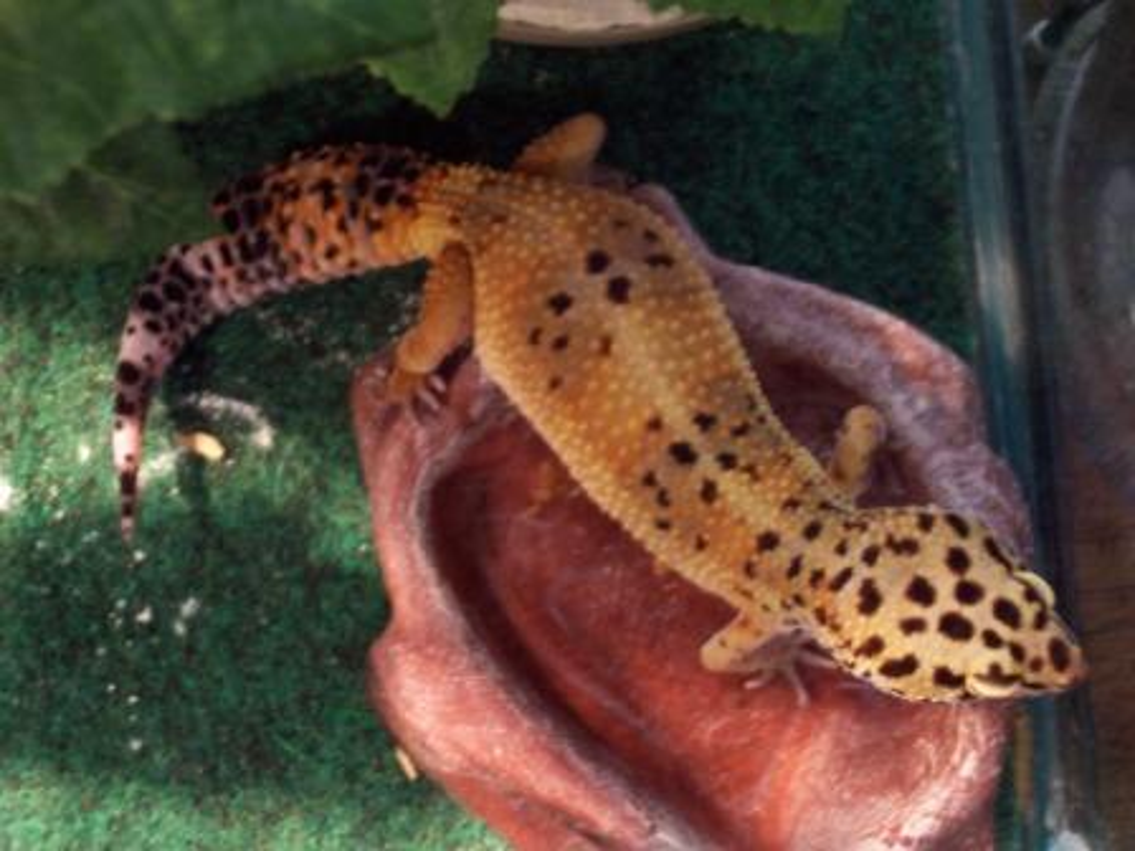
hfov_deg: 29.4
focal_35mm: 66
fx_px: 2164
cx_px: 568
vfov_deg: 22.3
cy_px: 426
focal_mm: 10.8
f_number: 4
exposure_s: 1/8
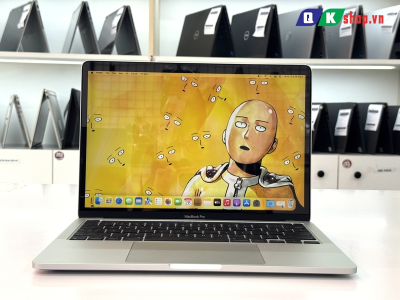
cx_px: 200
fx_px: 555
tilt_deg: -5.2
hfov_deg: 39.7
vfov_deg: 30.3
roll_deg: -0.3
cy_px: 150
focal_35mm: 48
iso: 64
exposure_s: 1/121
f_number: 1.78
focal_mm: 6.76
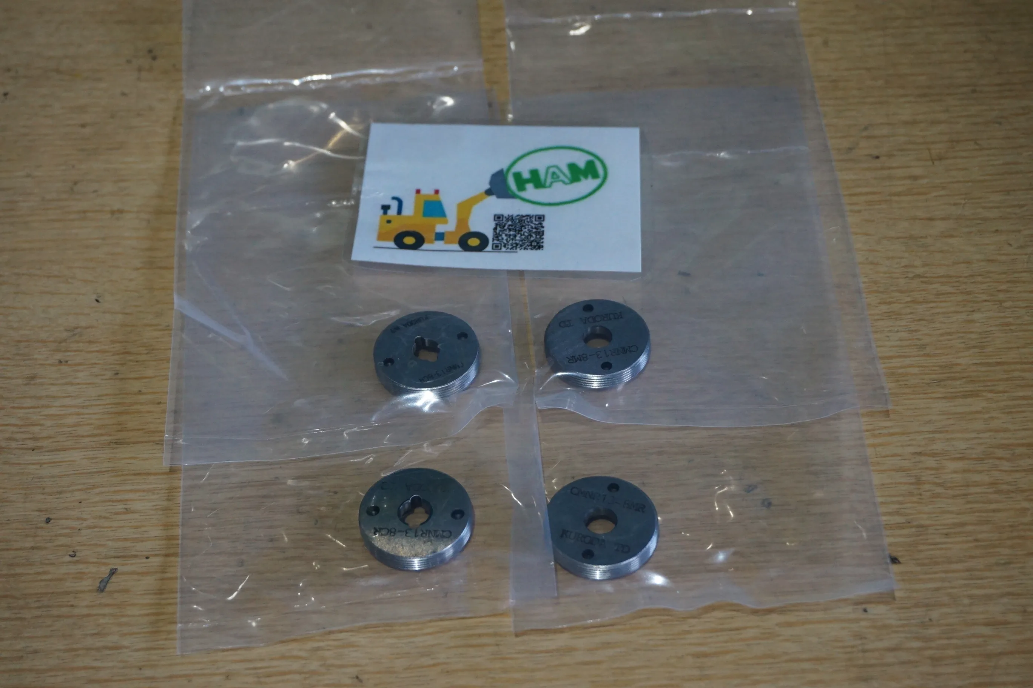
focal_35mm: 62
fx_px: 1765
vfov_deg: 22.1
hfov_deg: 32.6
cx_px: 516
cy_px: 344
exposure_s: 1/80
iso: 1250
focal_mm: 41
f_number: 6.3
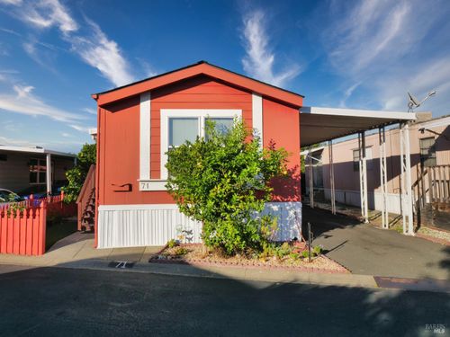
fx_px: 312
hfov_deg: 71.6
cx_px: 225
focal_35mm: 24
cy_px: 168
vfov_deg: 56.8
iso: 100
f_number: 10
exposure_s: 1/200
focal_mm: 12
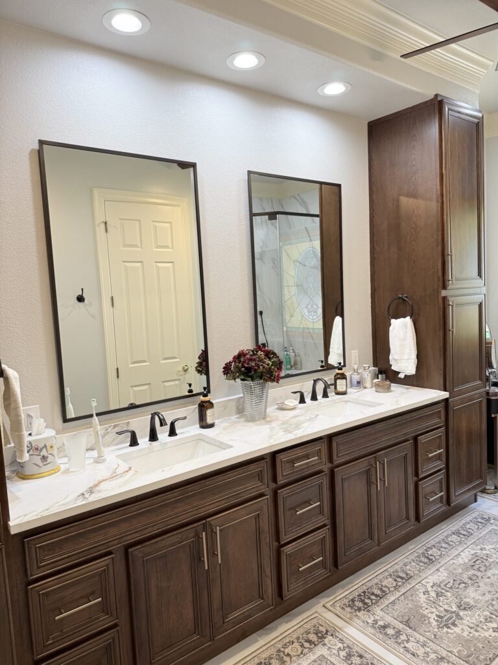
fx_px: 460
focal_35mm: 24
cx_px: 249
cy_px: 332
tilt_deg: -5.4
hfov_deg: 56.8
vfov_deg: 71.6
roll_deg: +2.4
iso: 100
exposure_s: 1/120
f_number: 1.78
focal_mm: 6.76
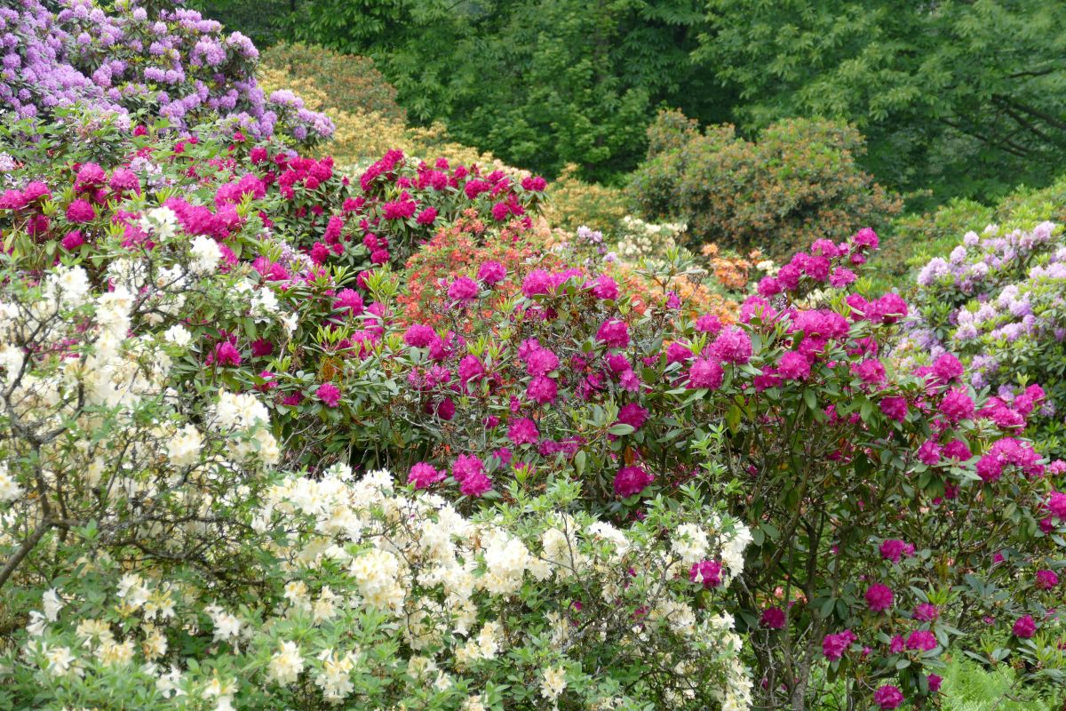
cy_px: 356
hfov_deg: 19.5
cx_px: 533
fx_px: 3109
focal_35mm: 105
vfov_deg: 13.0
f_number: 3.9
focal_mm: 38.48
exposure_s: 1/200
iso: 125
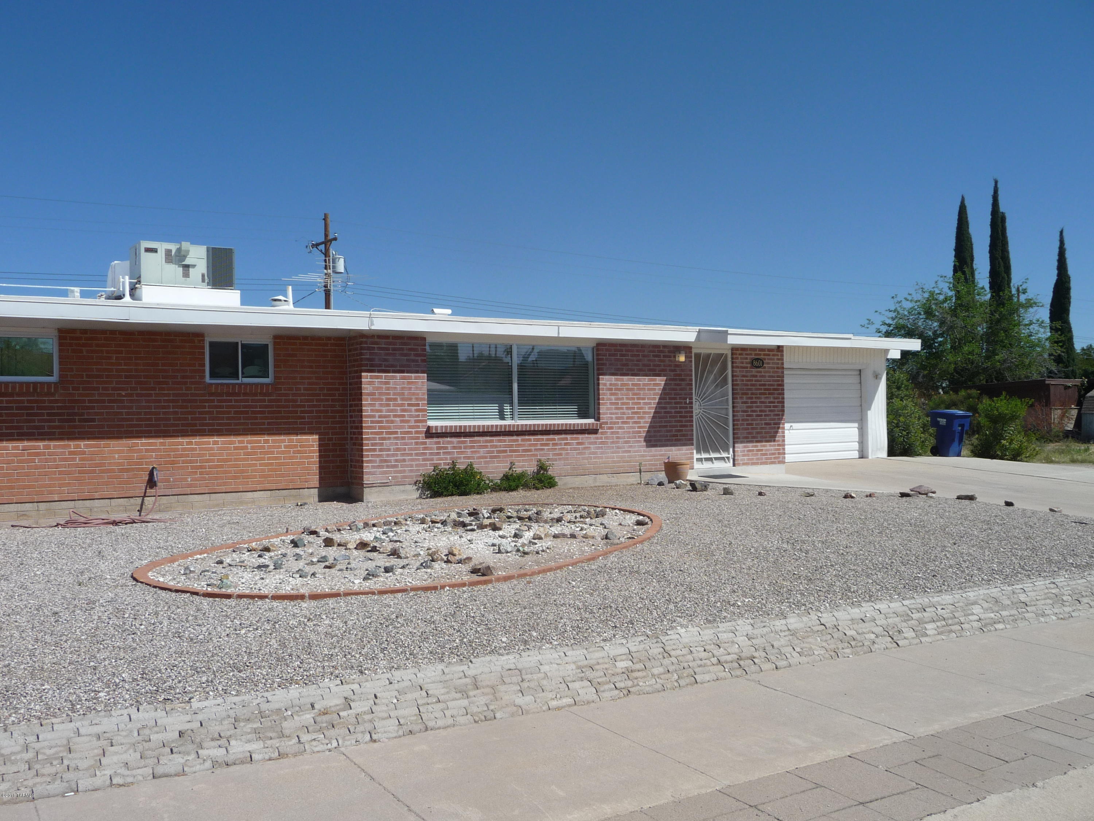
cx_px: 547
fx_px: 948
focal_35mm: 30
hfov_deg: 60.0
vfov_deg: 46.8
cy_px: 410
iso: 100
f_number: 8
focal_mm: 5
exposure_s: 1/400
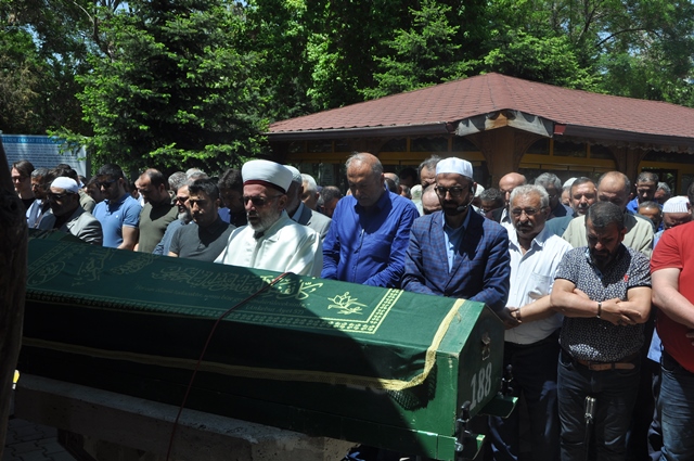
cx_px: 347
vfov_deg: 35.4
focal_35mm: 38
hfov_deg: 51.3
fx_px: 722
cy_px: 230
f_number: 9
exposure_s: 1/320
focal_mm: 25
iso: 200
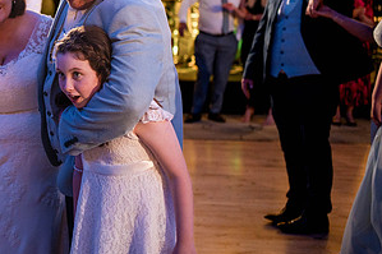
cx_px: 54
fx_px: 721
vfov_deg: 19.6
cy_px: 25
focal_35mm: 68
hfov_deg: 28.7
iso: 2000
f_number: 1.8
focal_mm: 35
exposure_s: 1/250
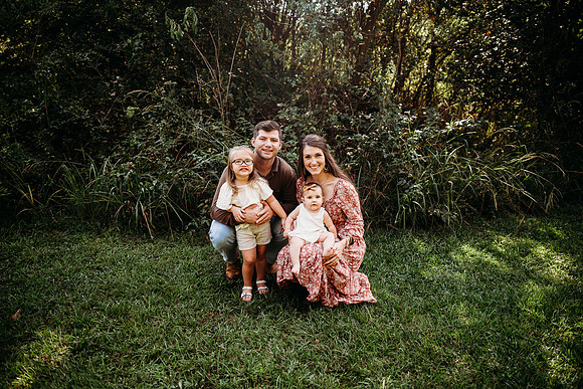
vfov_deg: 53.2
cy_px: 194
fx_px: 389
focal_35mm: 24
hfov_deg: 73.7
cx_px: 292
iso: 100
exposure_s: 1/320
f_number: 2.2
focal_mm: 24
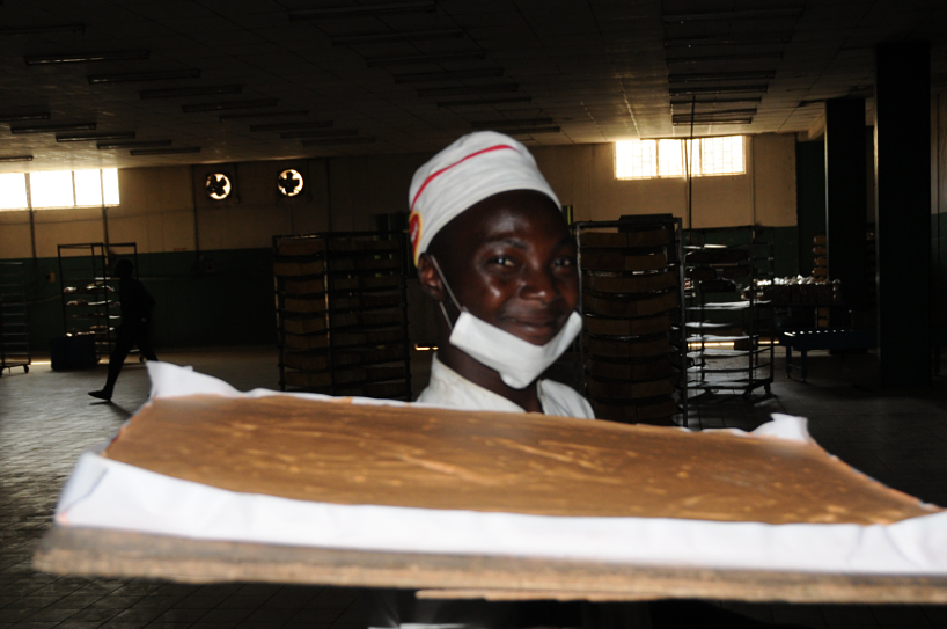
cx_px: 509
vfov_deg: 30.4
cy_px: 348
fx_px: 1156
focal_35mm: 44
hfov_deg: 44.5
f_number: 3.8
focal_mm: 24
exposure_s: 1/250
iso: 640
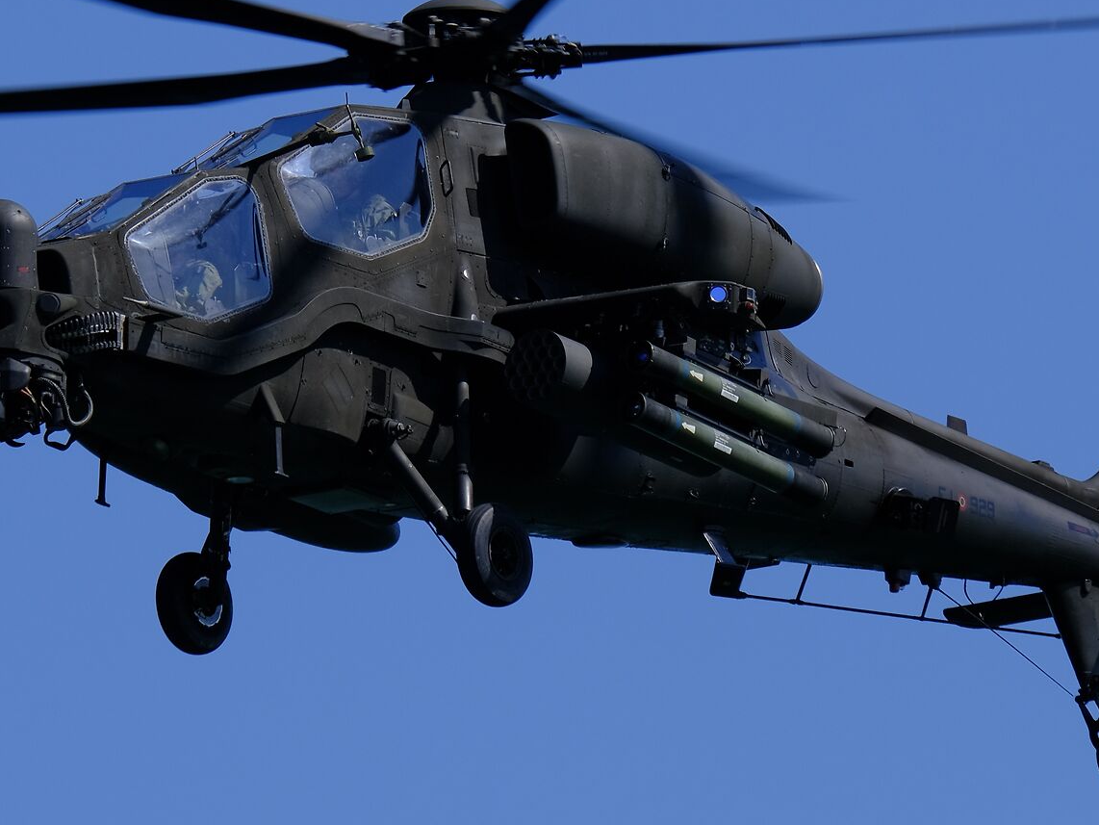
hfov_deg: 3.3
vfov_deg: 2.5
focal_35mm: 606
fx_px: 19244
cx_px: 430
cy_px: 301
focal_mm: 200
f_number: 9
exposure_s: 1/400
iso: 160
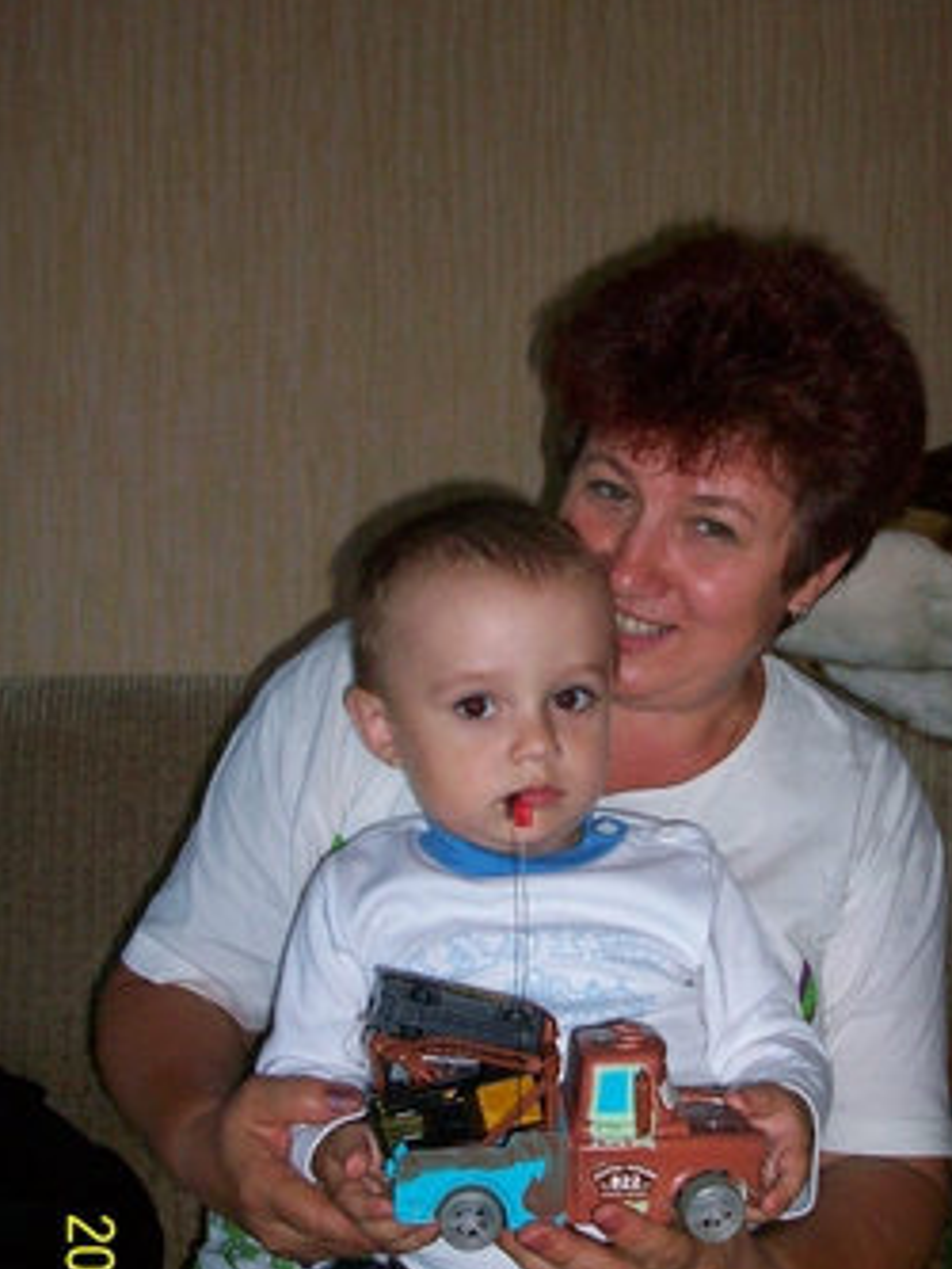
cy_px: 755
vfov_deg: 41.1
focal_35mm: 46
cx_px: 579
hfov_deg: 31.4
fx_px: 1686
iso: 160
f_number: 2.8
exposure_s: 1/60
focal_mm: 5.7
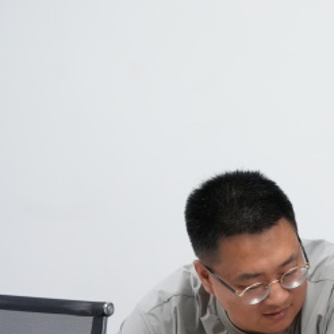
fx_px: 1474
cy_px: 286
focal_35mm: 135
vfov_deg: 12.8
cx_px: 538
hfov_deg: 12.2
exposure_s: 1/320
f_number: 5
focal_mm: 49
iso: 5000
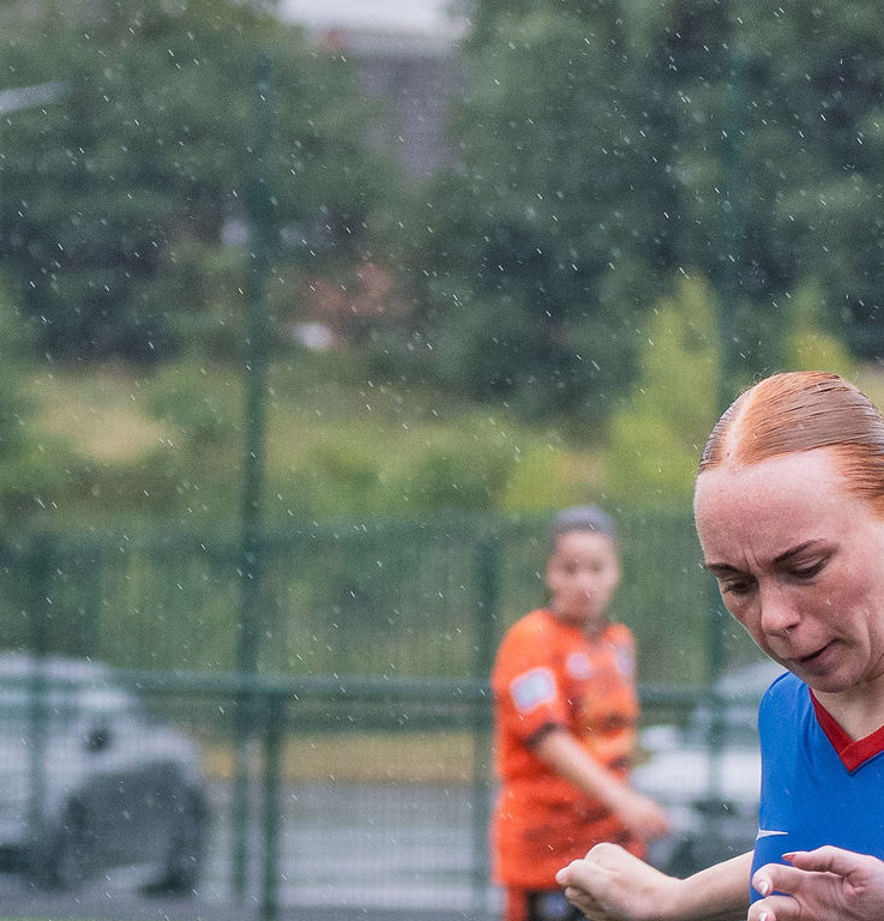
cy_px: 1129
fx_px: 14546
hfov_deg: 3.5
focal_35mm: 493
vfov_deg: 3.6
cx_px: 793
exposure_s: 1/1000
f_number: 4.5
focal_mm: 100
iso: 560
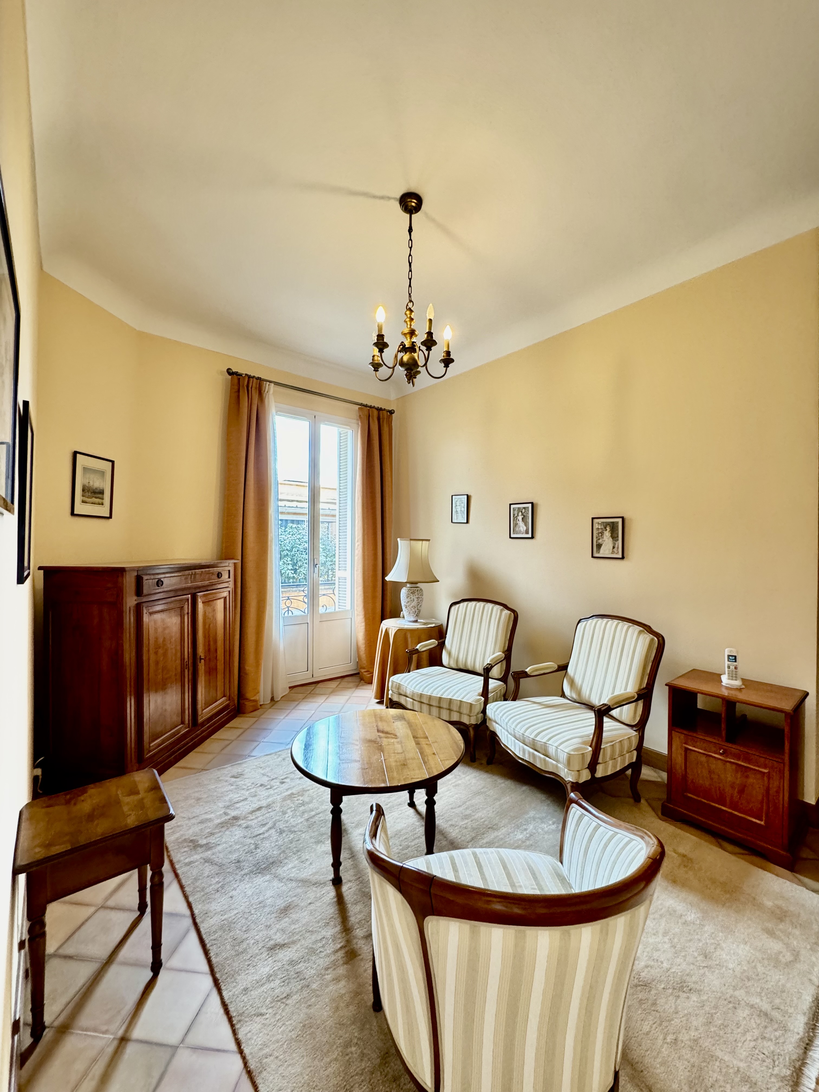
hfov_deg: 85.7
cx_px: 410
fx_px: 442
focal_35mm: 14
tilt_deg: +0.5
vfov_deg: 102.1
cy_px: 546
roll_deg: -0.8
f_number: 2.2
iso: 250
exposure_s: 1/50
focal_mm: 2.22
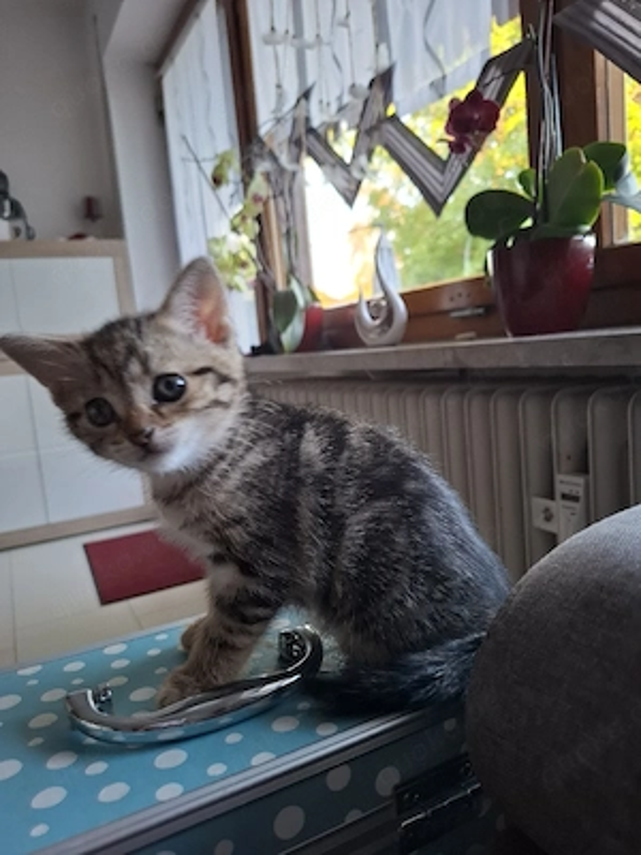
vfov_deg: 73.9
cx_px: 320
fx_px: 568
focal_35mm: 23
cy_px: 428
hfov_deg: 58.9
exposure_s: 1/50
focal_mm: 5.54
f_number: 1.8
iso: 250
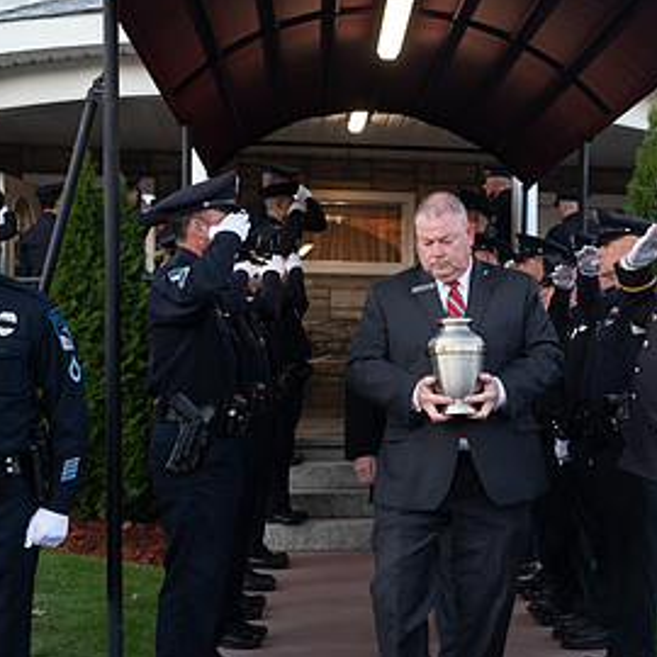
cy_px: 442
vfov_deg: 26.7
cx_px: 511
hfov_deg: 26.5
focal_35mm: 64
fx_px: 1374
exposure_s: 1/500
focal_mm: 23
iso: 800
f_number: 2.8
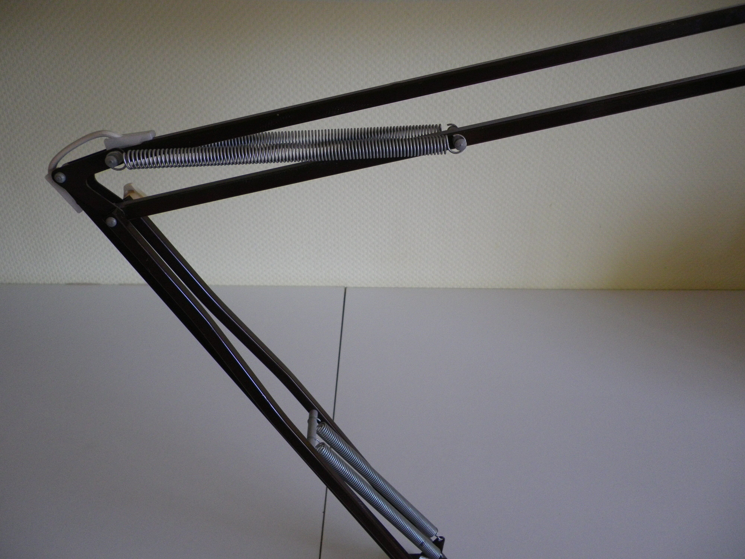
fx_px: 603
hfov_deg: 63.4
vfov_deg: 49.7
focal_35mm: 28
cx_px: 372
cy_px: 280
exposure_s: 1/60
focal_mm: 4.9
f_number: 2.6
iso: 160
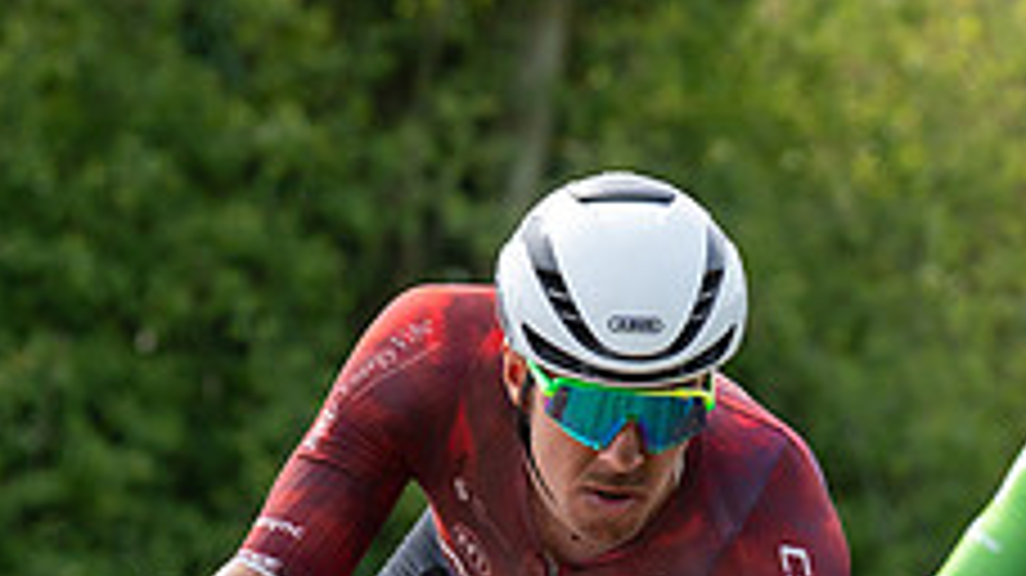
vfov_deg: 2.0
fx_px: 16125
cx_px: 1060
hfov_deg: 3.6
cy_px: 574
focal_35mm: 593
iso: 500
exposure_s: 1/1000
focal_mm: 180
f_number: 5
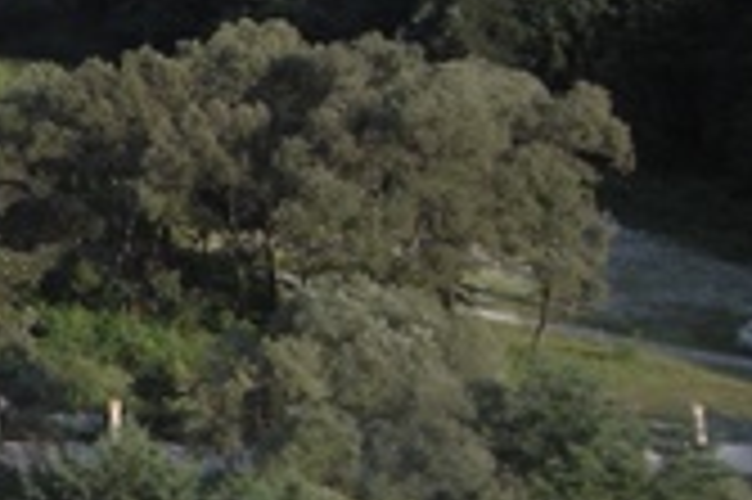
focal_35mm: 153
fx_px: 3193
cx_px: -815
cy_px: -245
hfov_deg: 11.8
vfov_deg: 8.7
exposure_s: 1/82.1
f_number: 3.8
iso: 64
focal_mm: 5.9
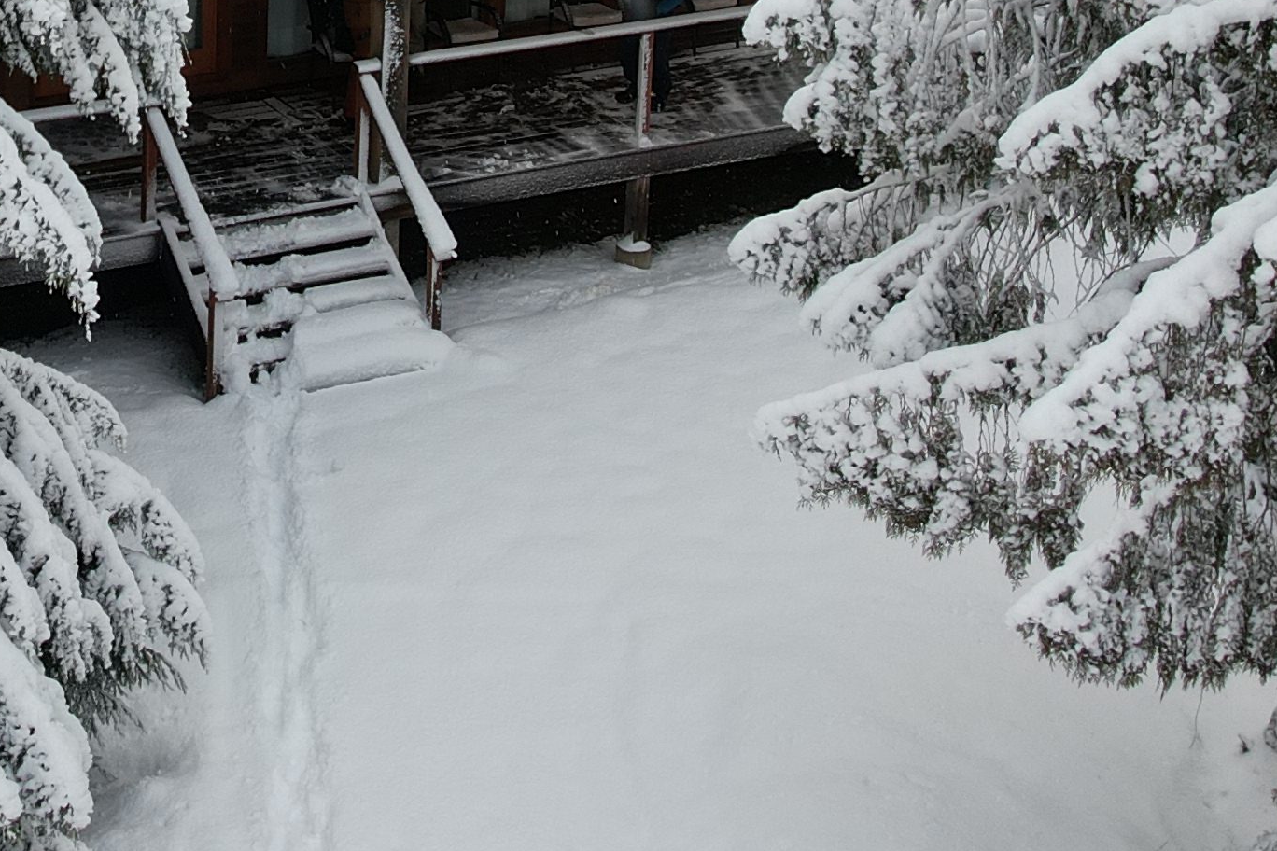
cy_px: -386
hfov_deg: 22.4
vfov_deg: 14.6
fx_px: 3121
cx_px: 47
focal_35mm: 88
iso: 110
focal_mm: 8.38
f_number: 2.8
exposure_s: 1/160
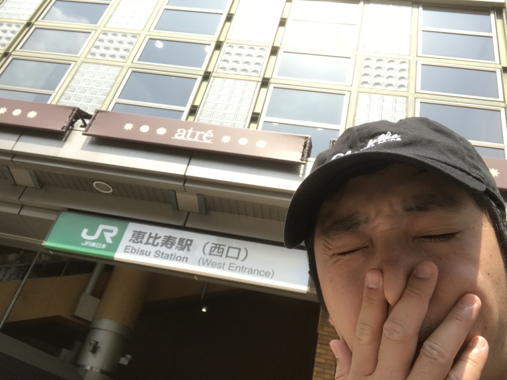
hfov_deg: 56.8
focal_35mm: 32
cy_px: 190
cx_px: 254
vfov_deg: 44.2
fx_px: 469
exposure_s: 1/499
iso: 25
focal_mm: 2.87
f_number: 2.2
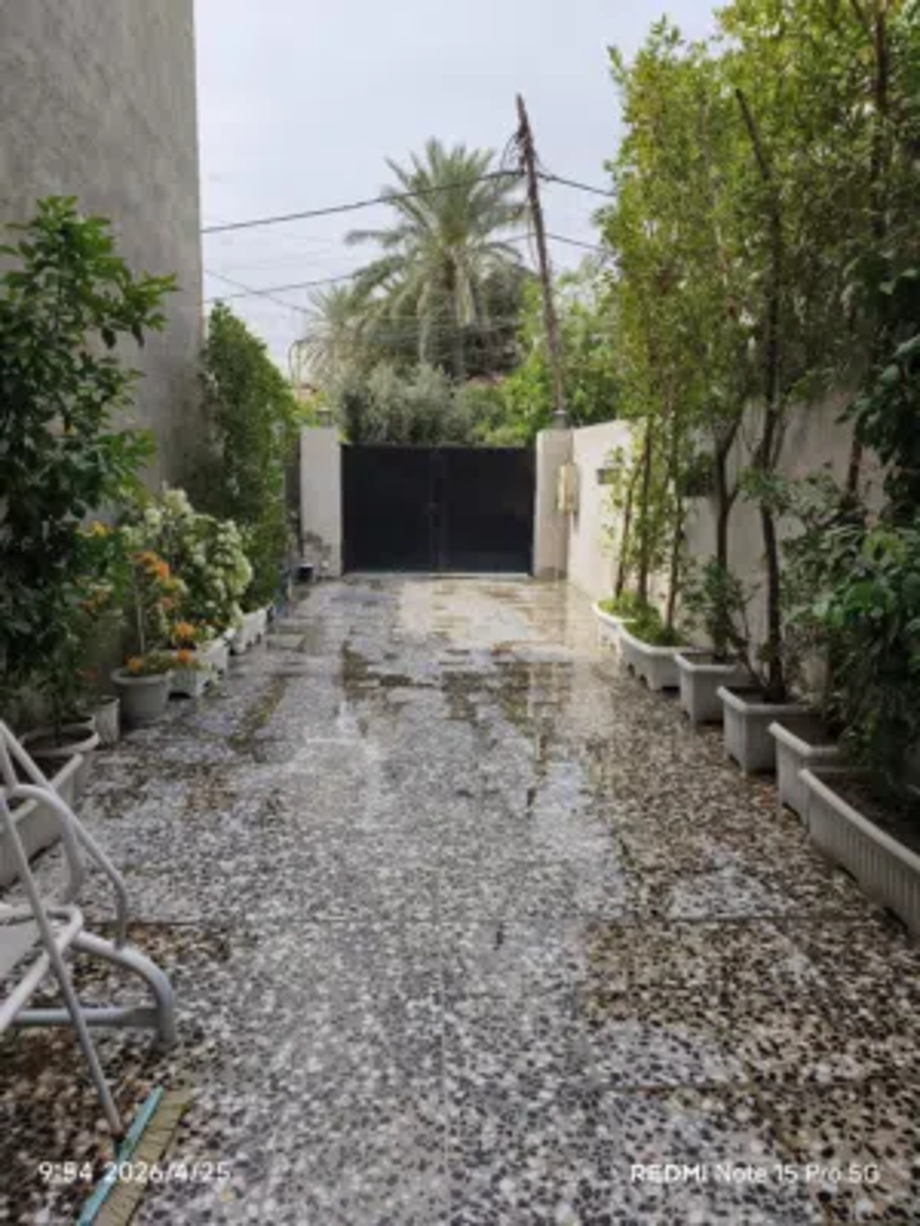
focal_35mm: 23
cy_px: 613
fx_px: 815
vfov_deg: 73.9
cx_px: 460
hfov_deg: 58.9
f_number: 1.7
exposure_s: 1/993
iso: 50
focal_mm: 6.06
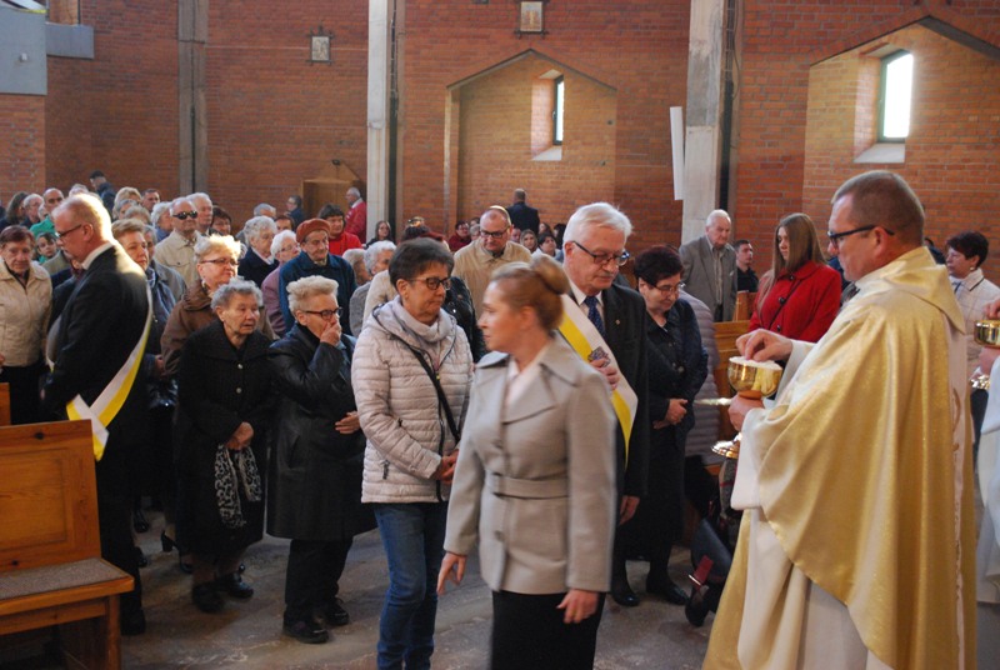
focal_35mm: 45
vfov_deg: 30.0
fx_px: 1252
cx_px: 500
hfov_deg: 43.5
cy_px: 335
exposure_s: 1/40
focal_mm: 30
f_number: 4.8
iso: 1600
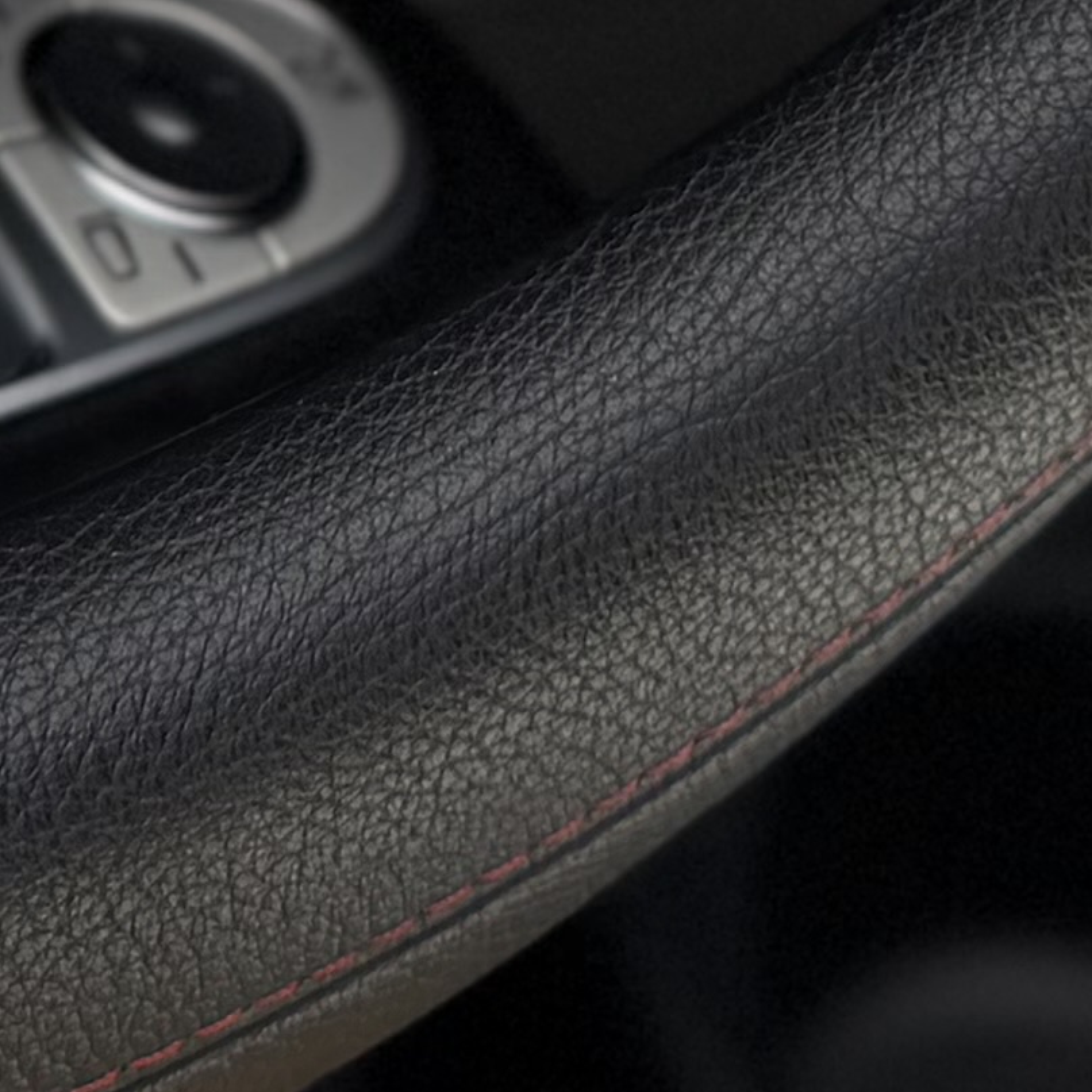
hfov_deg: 11.6
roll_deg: -9.7
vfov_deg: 10.1
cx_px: 422
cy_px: -1583
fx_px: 5354
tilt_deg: -27.7
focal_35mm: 150
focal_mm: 6.76
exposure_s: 1/3425
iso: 100
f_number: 1.78
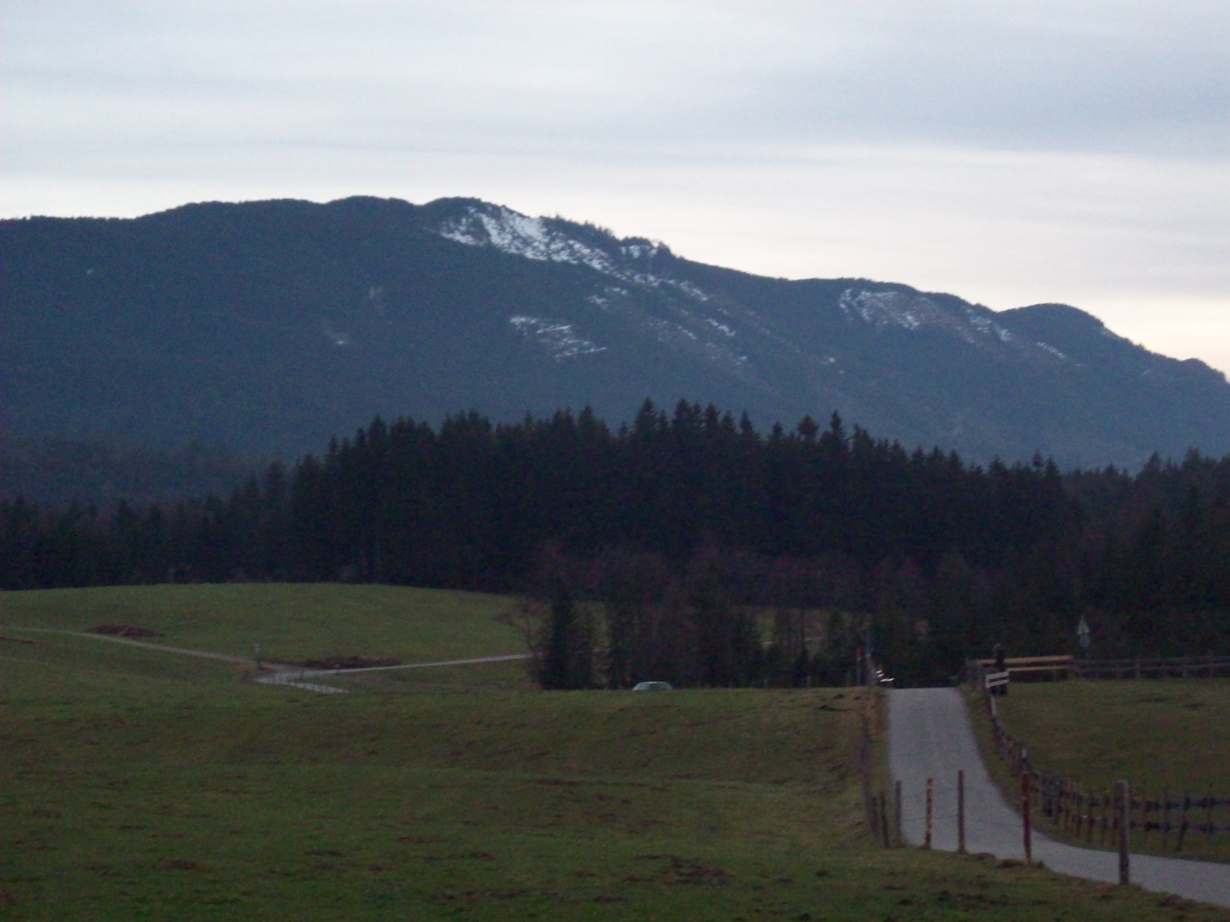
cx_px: 615
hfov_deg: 21.3
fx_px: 3269
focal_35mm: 92
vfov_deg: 16.1
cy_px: 461
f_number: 4.7
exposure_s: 1/229
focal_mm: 15.3
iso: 400
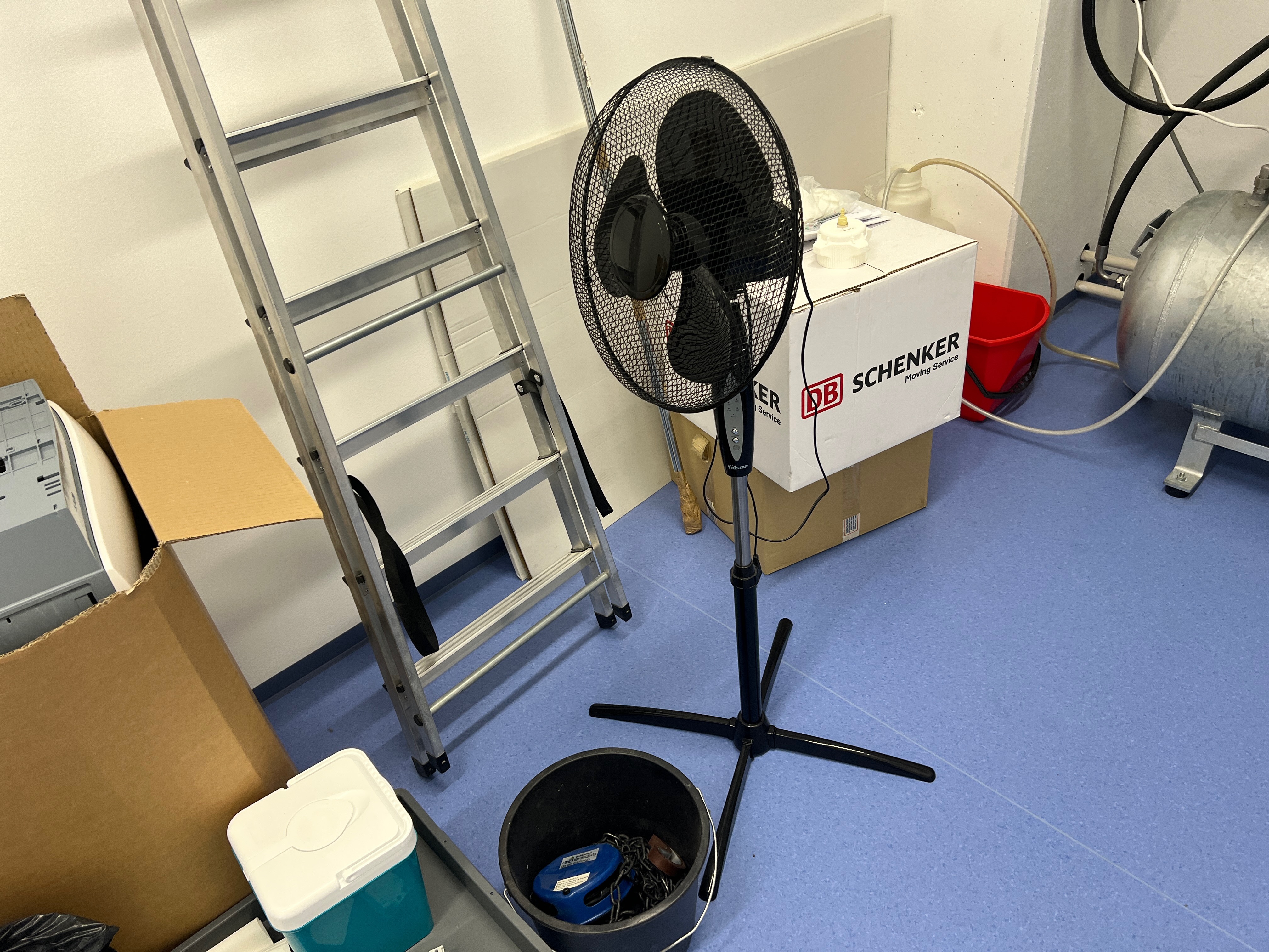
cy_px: 476
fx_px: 953
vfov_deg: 53.1
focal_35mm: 26
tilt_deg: -34.0
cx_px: 634
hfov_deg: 67.3
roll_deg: +7.9
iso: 100
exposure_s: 1/100
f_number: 1.5
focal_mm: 5.7
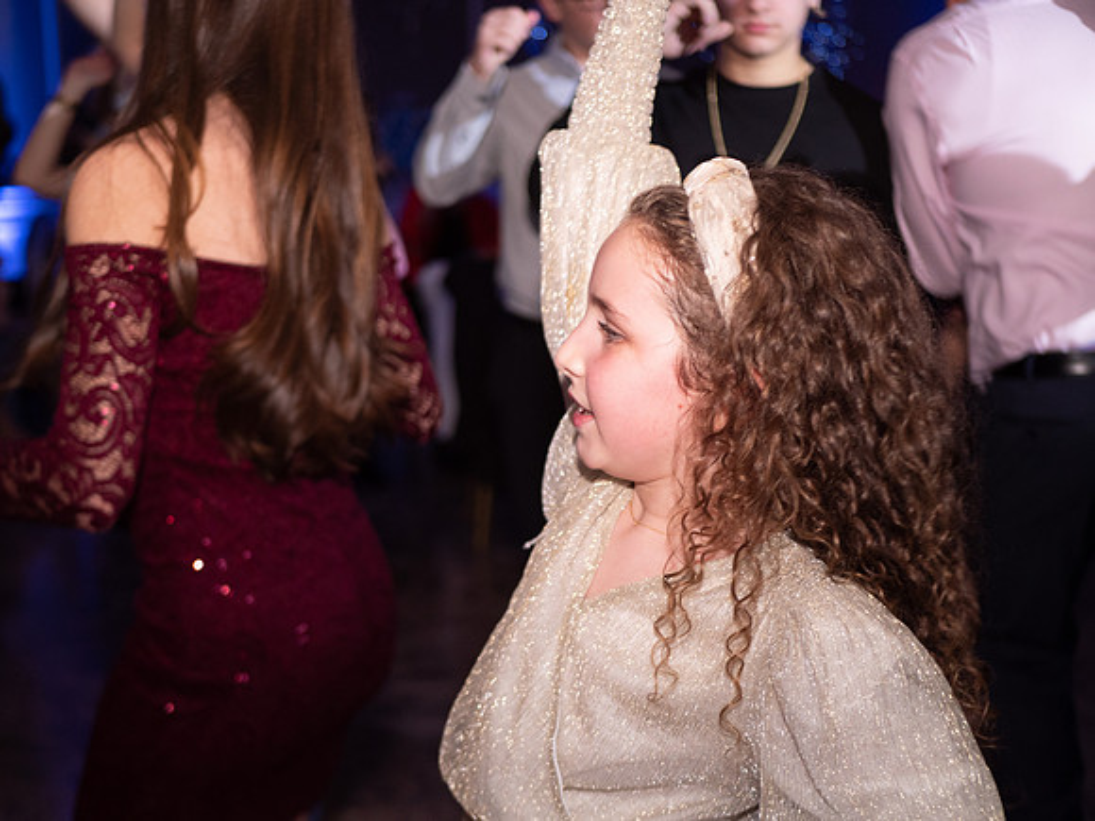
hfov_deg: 38.2
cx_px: 548
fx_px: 1582
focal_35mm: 50
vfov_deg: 29.1
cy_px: 410
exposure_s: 1/160
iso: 800
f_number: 1.7
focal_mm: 25
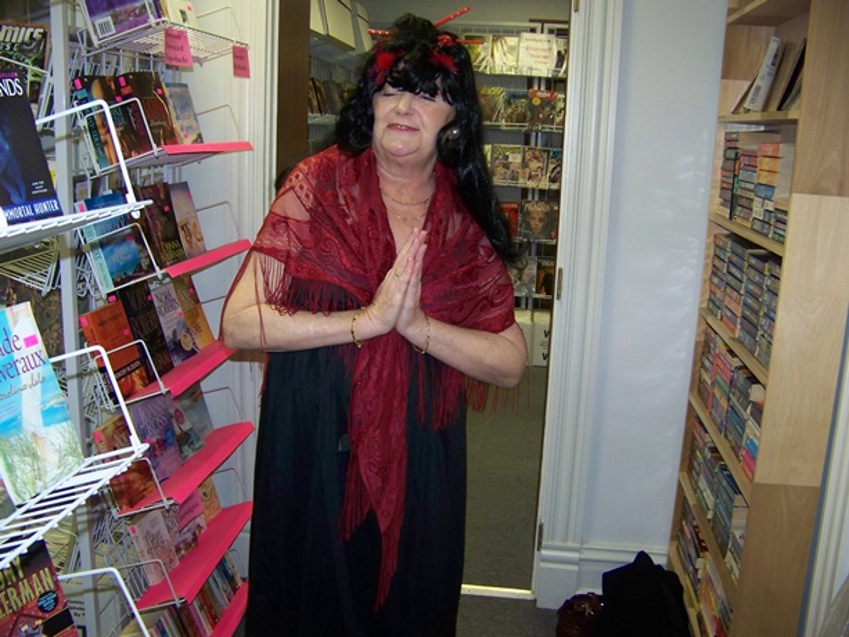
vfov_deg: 39.7
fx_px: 883
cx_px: 424
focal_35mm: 36
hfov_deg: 51.3
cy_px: 318
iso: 200
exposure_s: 1/30
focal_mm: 5.85
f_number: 2.8
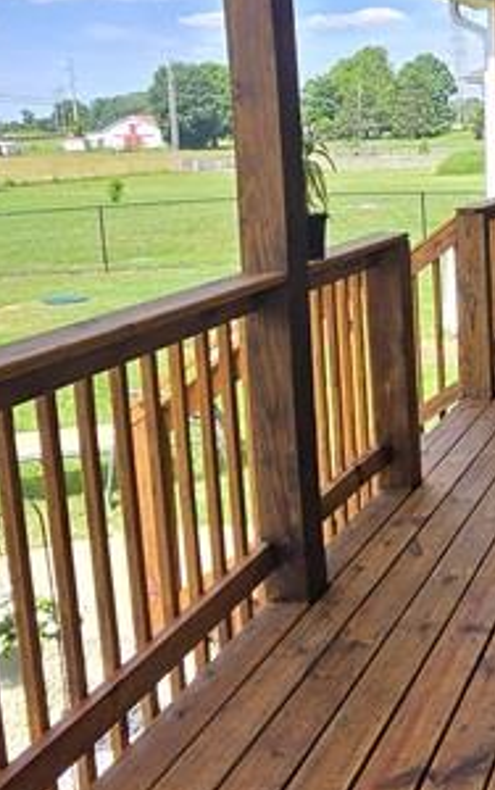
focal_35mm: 44
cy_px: 344
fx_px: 948
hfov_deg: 26.3
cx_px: 579
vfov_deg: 45.1
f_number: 2.2
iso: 50
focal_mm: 2.2
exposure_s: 1/788
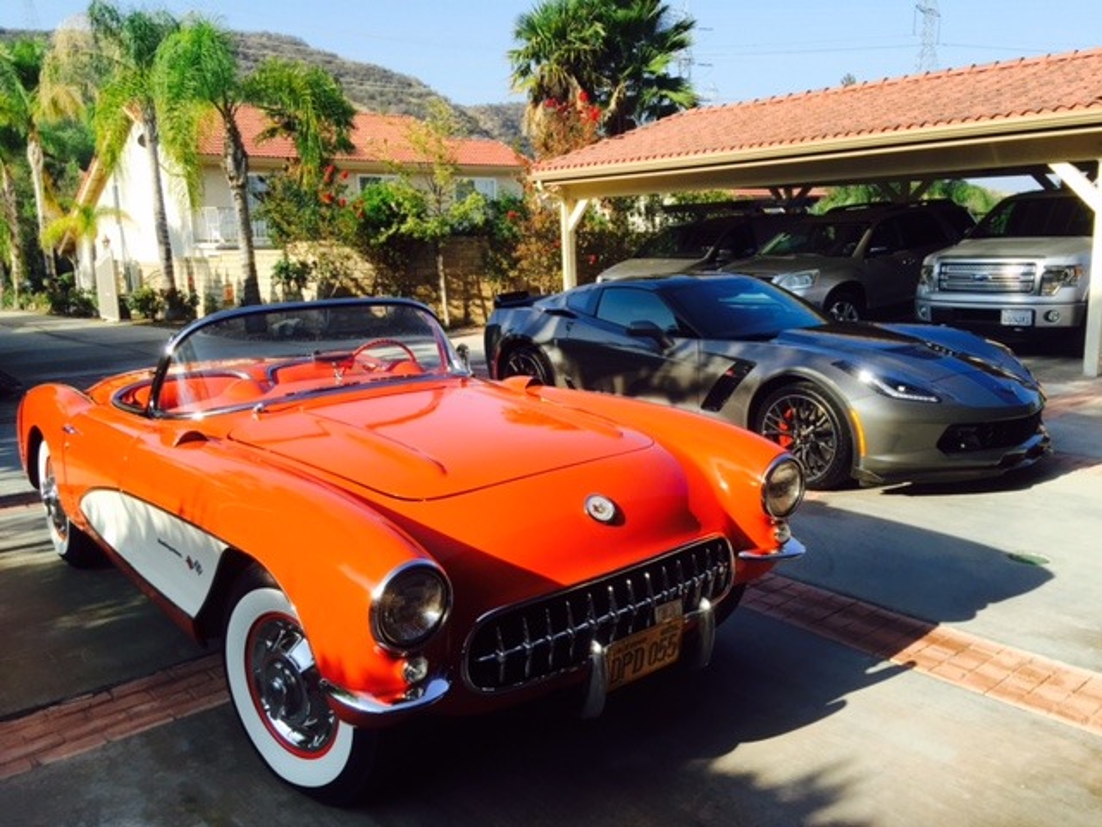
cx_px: 551
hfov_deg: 61.7
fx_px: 923
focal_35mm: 29
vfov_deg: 48.2
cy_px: 414
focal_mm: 4.15
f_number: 2.2
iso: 32
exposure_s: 1/791
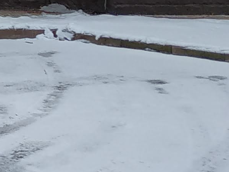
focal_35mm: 160
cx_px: -216
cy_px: -174
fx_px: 1058
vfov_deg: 8.8
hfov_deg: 11.3
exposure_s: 1/358
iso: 100
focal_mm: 3.94
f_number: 1.9
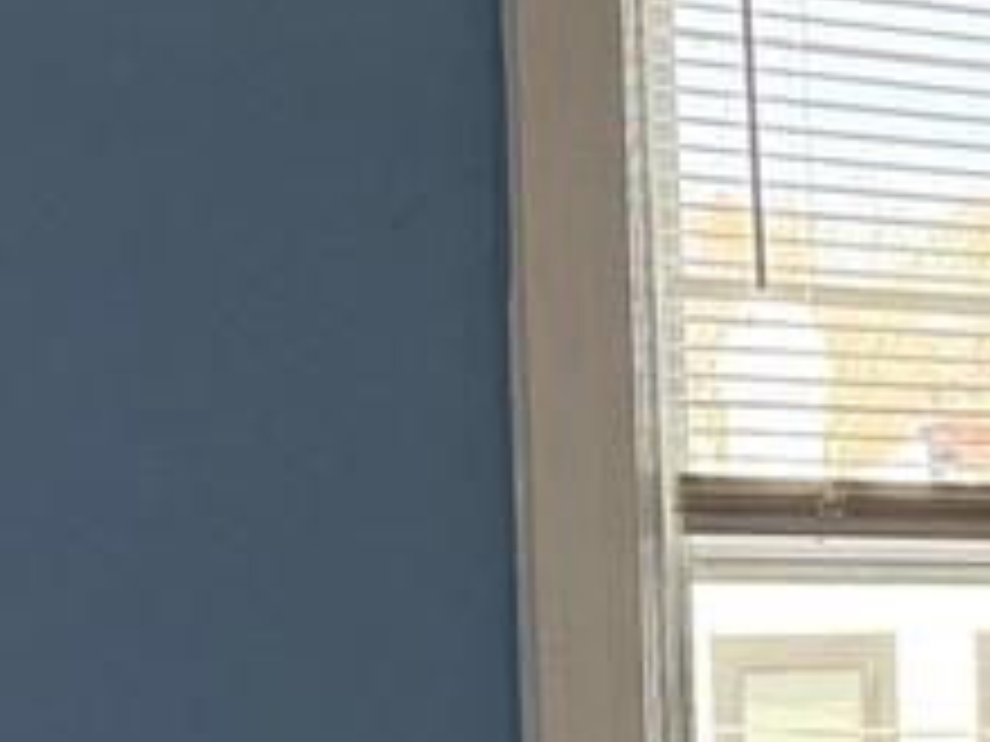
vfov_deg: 9.3
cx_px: 1796
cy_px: 895
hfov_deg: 11.6
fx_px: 4490
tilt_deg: -3.2
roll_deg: +0.7
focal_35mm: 157
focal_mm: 6.76
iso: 200
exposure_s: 1/241
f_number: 1.78
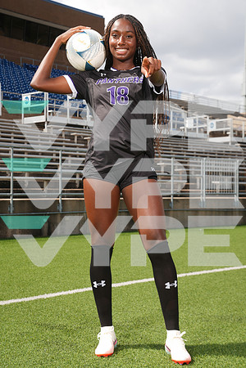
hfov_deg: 23.0
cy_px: 184
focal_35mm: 59
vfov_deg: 33.9
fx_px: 605
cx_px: 123
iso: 80
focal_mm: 59
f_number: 7.1
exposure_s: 1/200
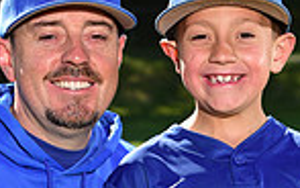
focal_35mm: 281
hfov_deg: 7.5
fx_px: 2298
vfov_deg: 4.7
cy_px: 257
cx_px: 119
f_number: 5.6
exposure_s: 1/250
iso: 80
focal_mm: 70
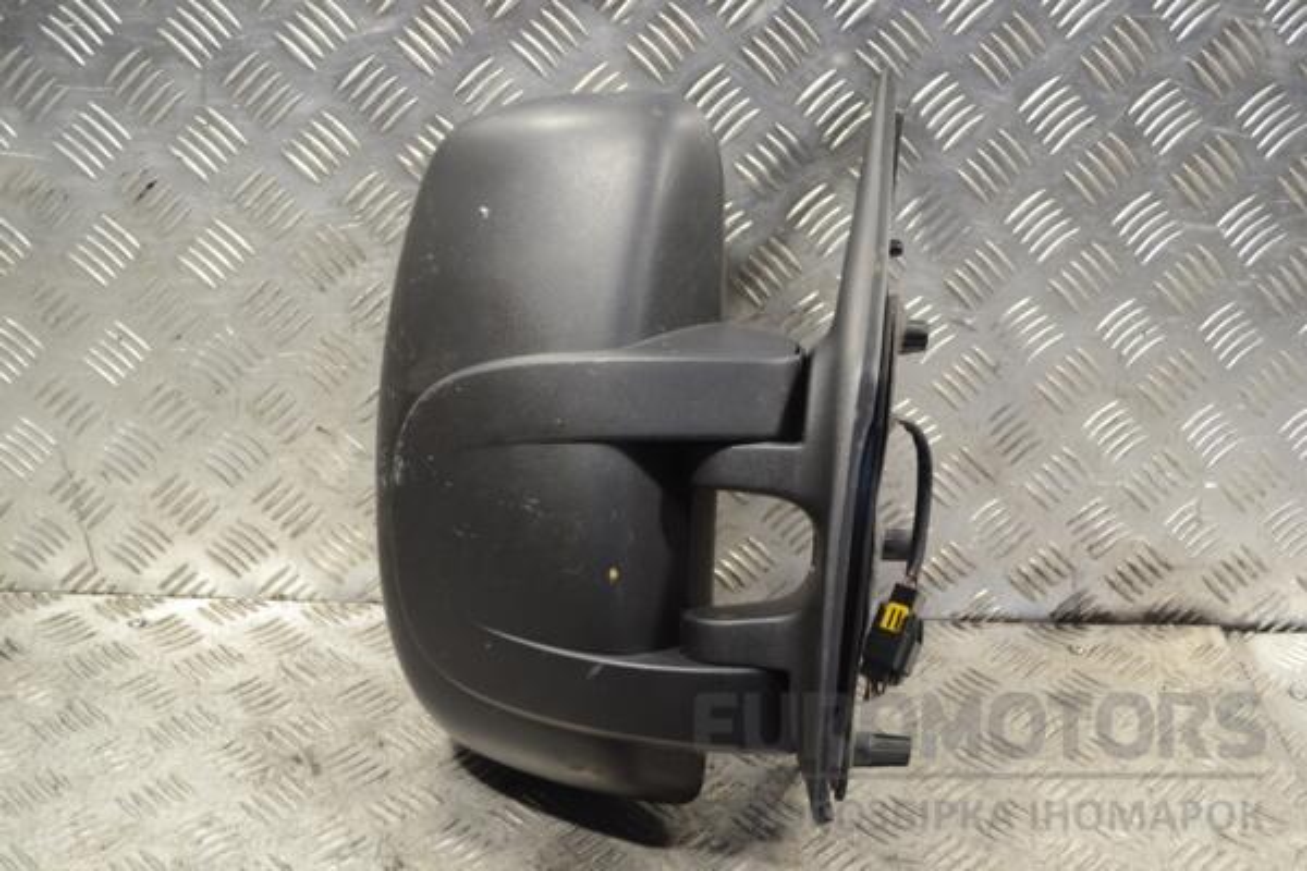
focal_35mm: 48
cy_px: 436
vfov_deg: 28.1
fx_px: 1743
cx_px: 654
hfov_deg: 41.1
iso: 250
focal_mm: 32
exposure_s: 1/30
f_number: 4.8
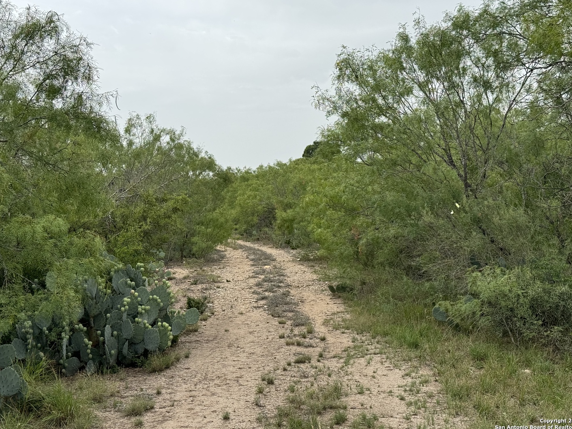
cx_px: 291
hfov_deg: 38.9
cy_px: 212
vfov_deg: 29.7
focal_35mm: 49
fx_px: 810
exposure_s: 1/3257
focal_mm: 6.76
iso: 64
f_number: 1.78
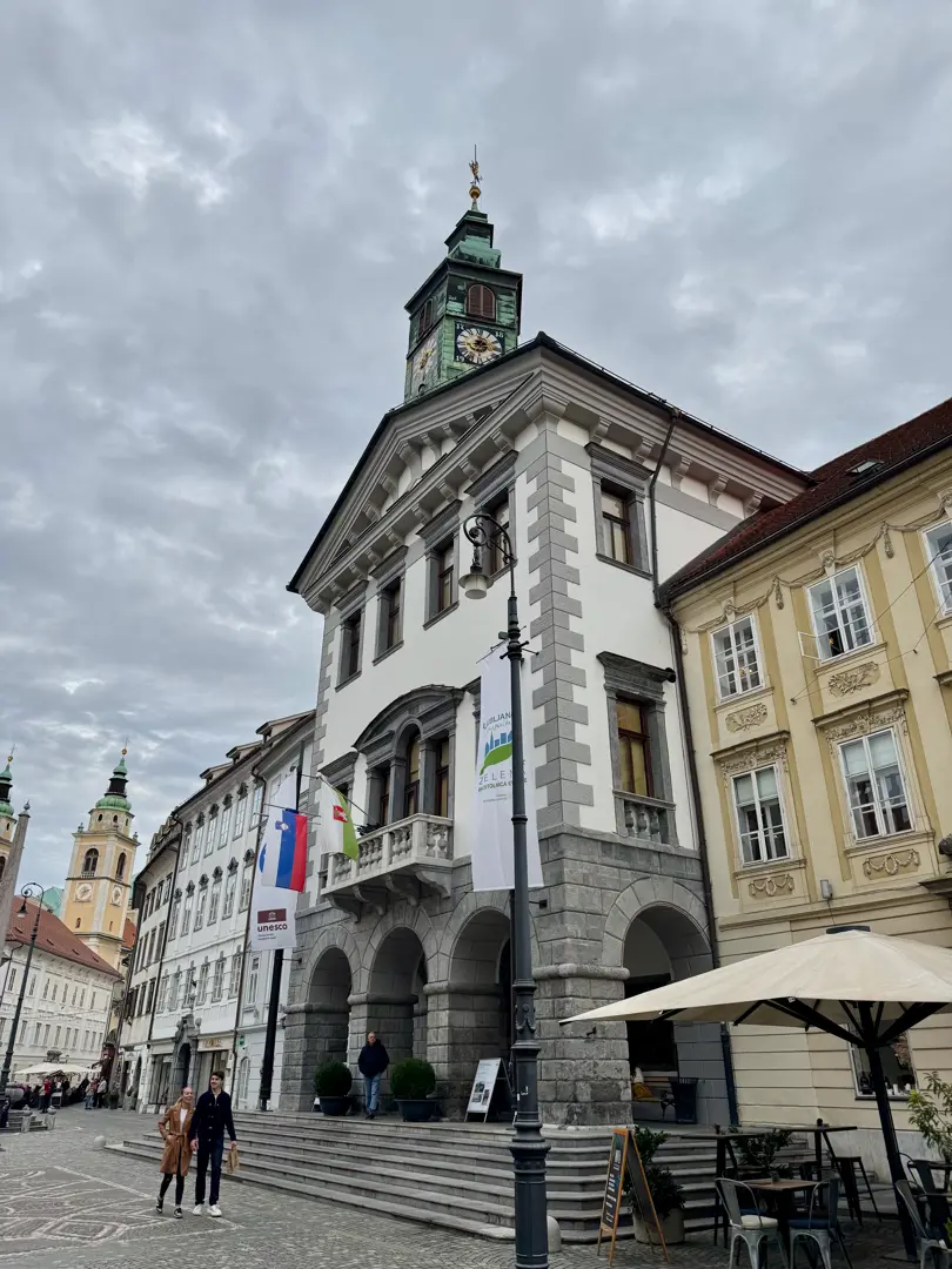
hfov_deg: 56.8
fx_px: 880
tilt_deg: +27.1
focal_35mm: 24
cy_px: 634
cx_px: 476
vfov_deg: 71.6
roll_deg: +0.0
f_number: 1.78
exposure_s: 1/4950
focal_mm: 6.76
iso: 80
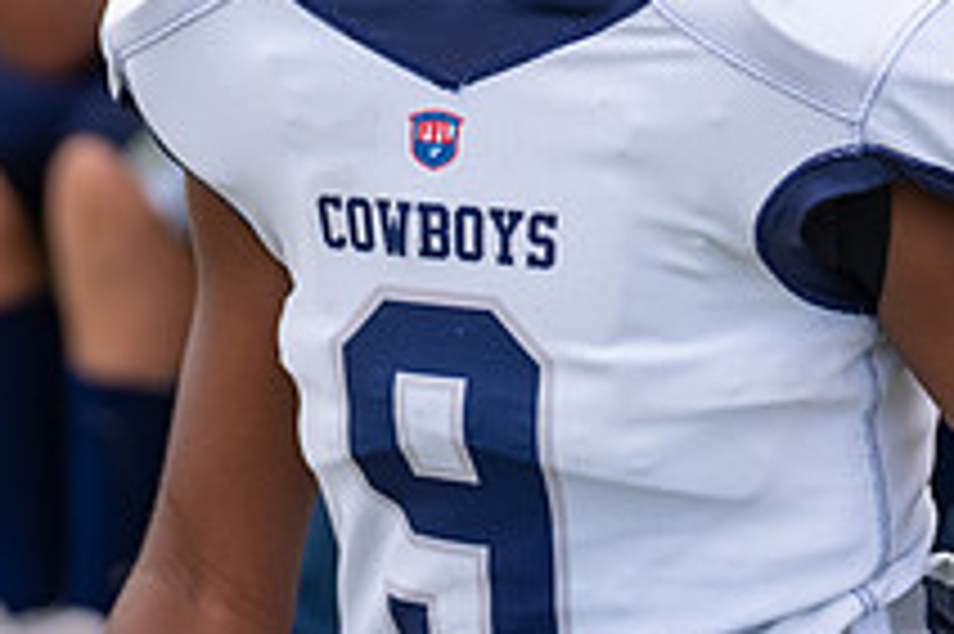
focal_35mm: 326
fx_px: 8632
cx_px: 454
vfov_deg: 4.2
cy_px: -52
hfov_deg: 6.3
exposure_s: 1/500
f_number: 2.8
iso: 100
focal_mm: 119
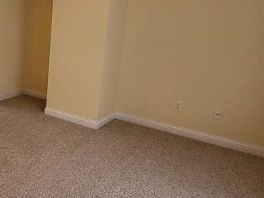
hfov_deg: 44.0
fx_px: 274
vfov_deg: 39.4
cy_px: 78
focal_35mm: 36
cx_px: 1
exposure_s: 1/60
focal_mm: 1.74
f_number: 2.2
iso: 200
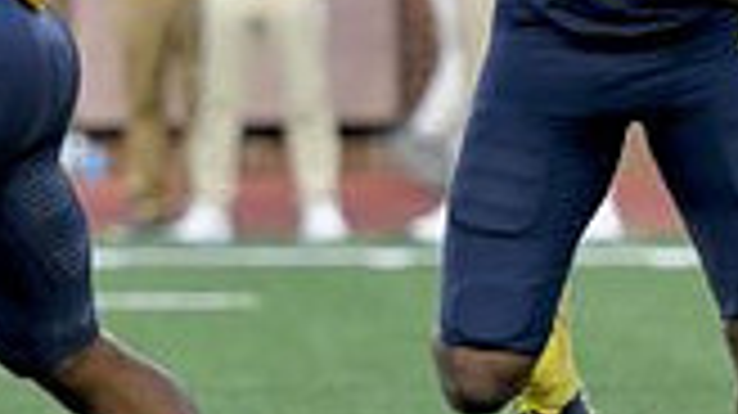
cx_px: -126
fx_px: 14608
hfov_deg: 2.9
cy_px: 14
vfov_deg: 1.6
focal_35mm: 747
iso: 800
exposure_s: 1/1000
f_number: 2.8
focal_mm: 135
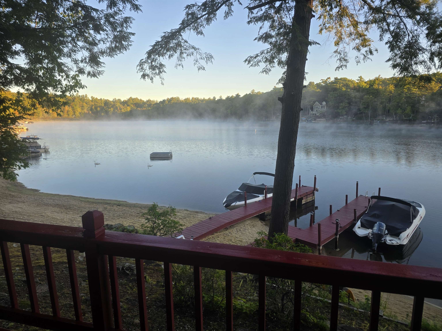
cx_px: 221
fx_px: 294
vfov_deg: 58.9
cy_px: 166
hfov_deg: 73.9
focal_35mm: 23
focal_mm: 6.3
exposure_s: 1/180
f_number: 1.7
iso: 16
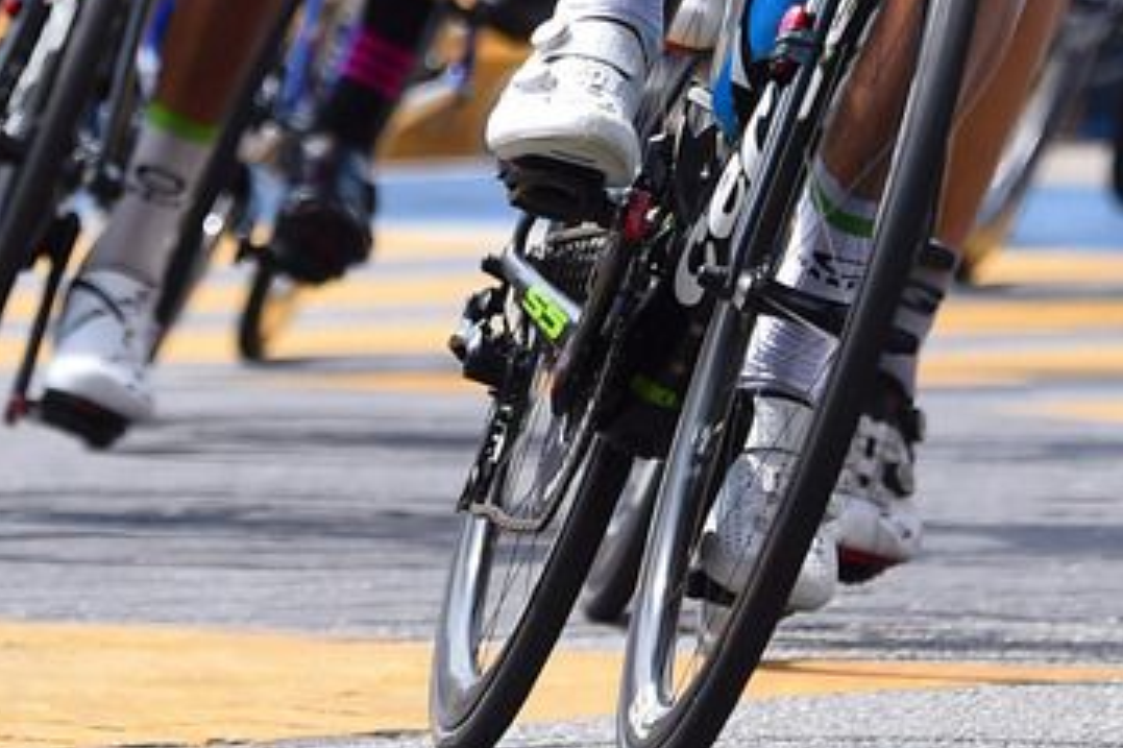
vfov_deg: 1.6
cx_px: 1051
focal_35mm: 869
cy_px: -390
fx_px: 27094
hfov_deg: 2.4
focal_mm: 260
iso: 500
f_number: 6.3
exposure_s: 1/1600
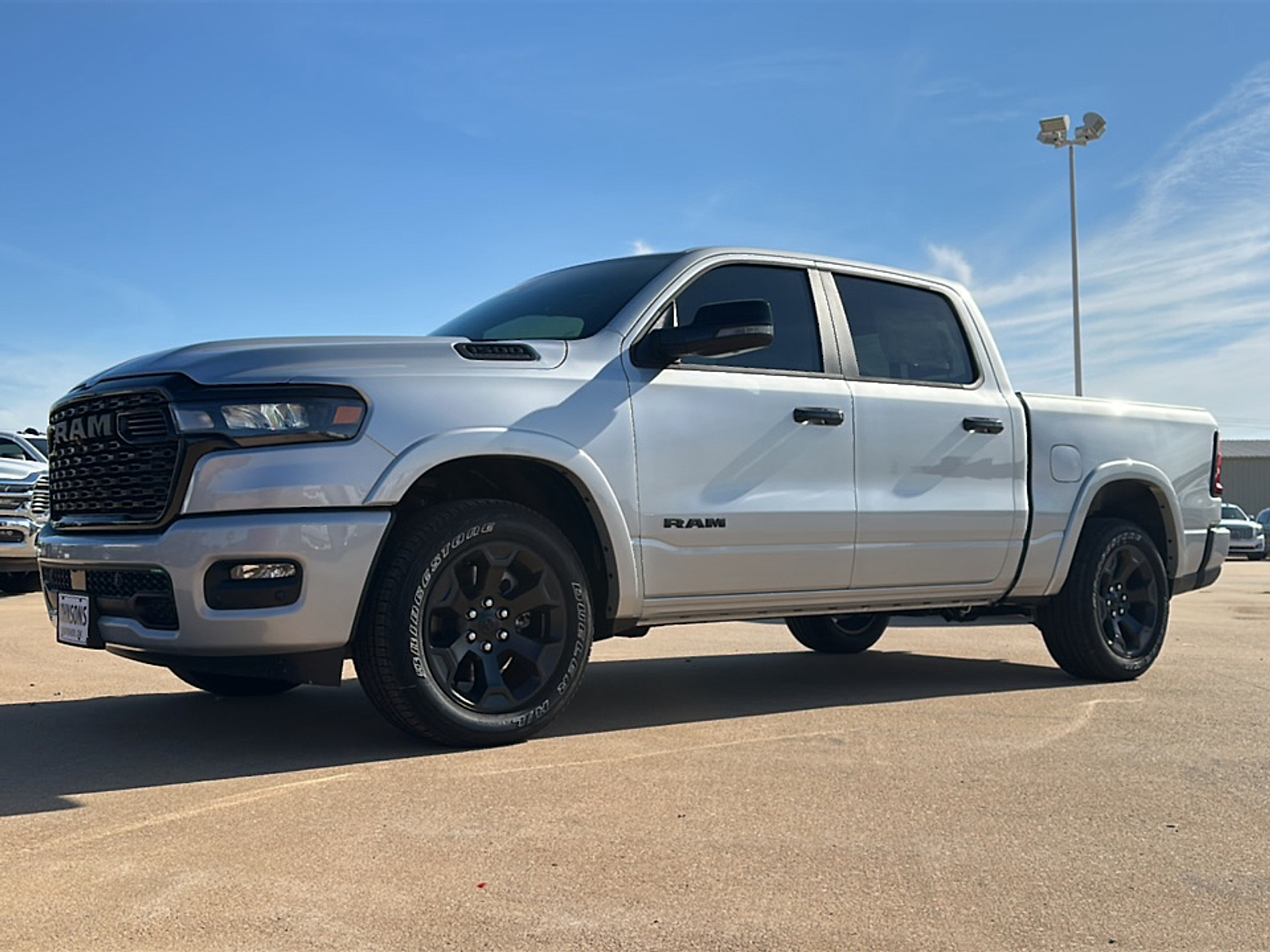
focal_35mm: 30
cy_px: 476
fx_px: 1101
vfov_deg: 46.8
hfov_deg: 60.0
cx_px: 635
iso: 80
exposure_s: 1/7143
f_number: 1.78
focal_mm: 6.86
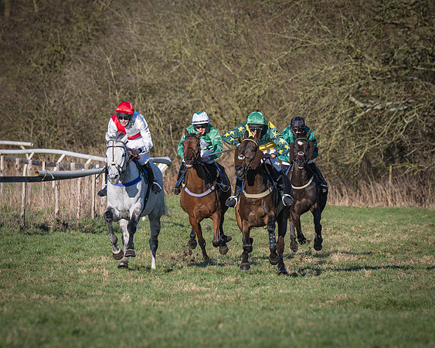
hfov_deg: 3.9
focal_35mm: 500
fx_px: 6431
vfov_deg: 3.1
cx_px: 256
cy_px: 202
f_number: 4
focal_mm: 200
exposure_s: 1/2500
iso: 200
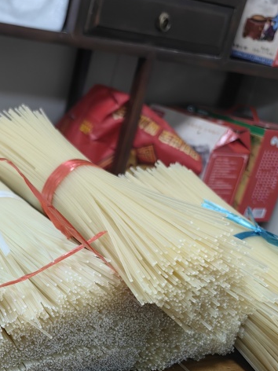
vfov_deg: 30.2
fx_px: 653
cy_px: 340
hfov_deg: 22.7
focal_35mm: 61
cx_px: -27
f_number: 2
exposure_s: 1/50
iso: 125
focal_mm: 5.75
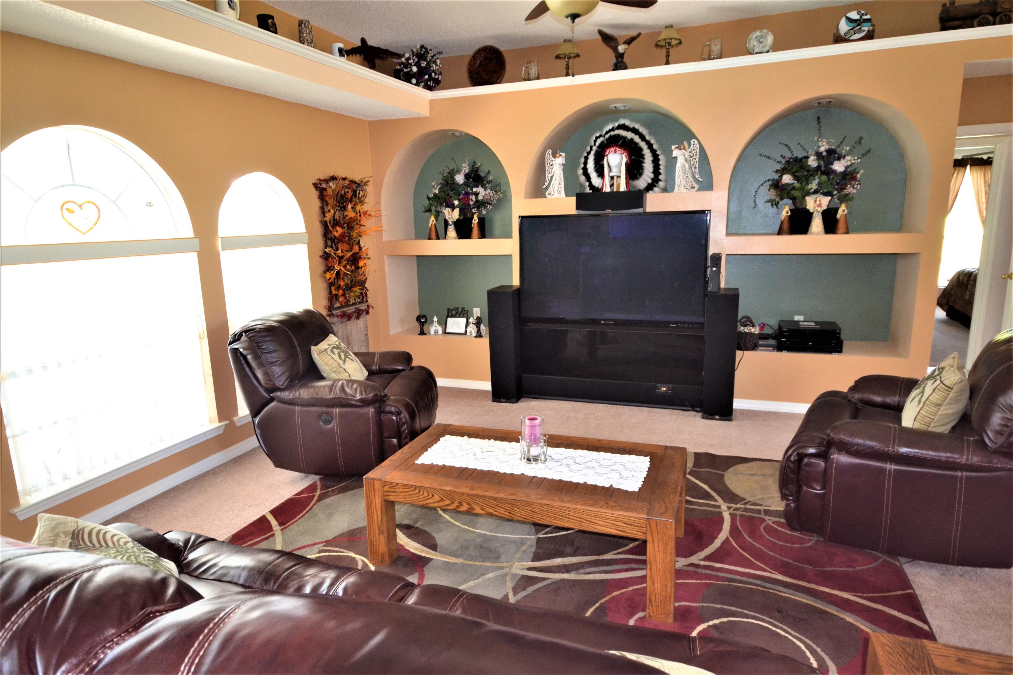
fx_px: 591
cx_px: 506
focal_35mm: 21
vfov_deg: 59.5
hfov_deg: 81.2
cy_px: 338
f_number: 4.8
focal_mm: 14
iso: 2000
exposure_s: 1/60
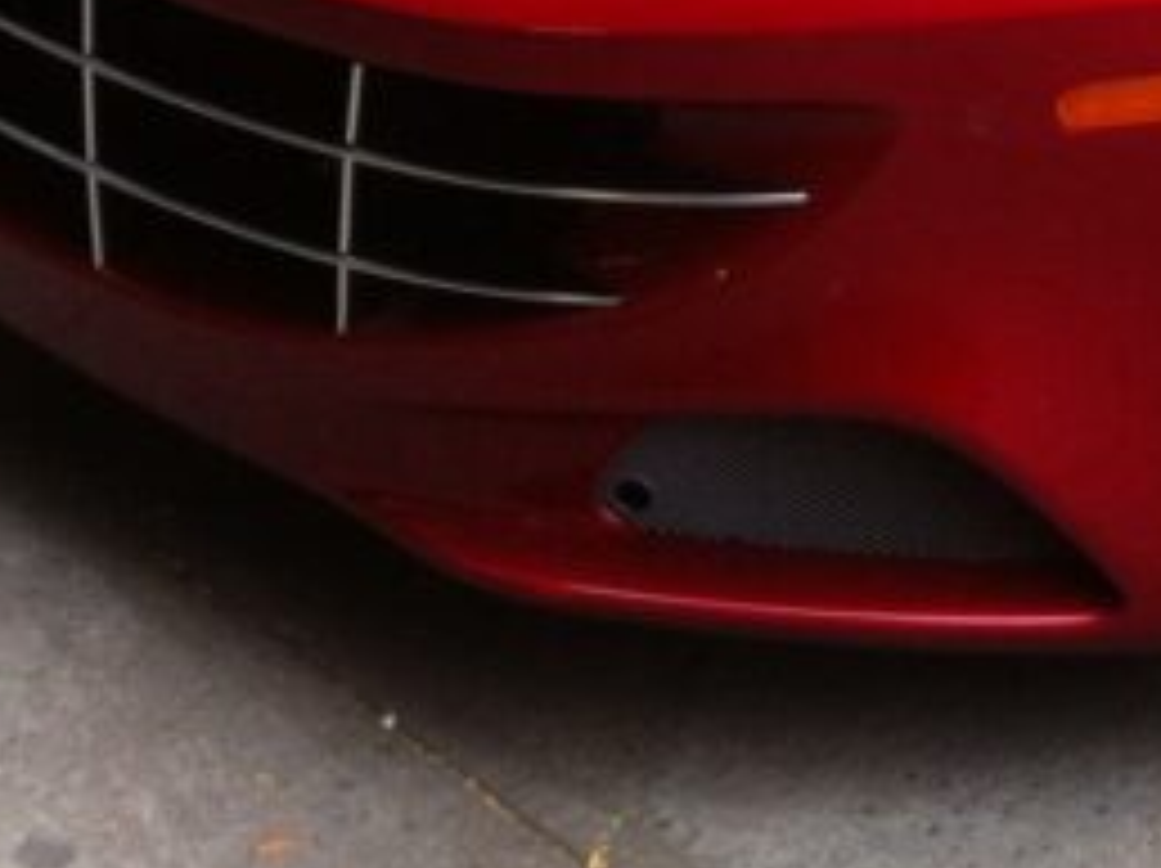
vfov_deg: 10.1
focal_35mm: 139
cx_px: 1580
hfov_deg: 13.6
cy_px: -636
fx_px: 4658
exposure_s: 1/120
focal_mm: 3.85
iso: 125
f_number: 2.8
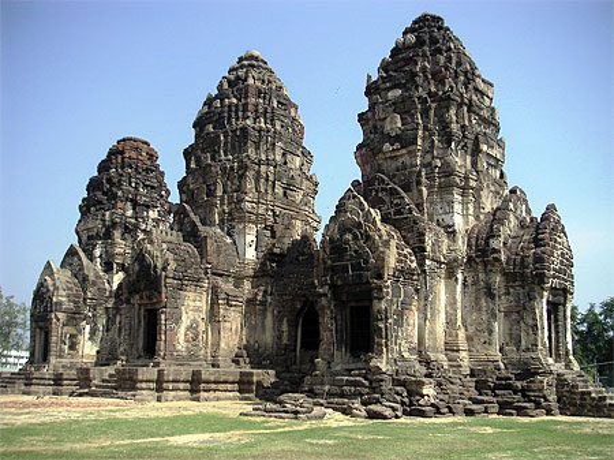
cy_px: 230
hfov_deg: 50.2
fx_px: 656
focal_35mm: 37
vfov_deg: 38.6
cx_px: 307
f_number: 2.8
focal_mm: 5.7
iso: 50
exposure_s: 1/750
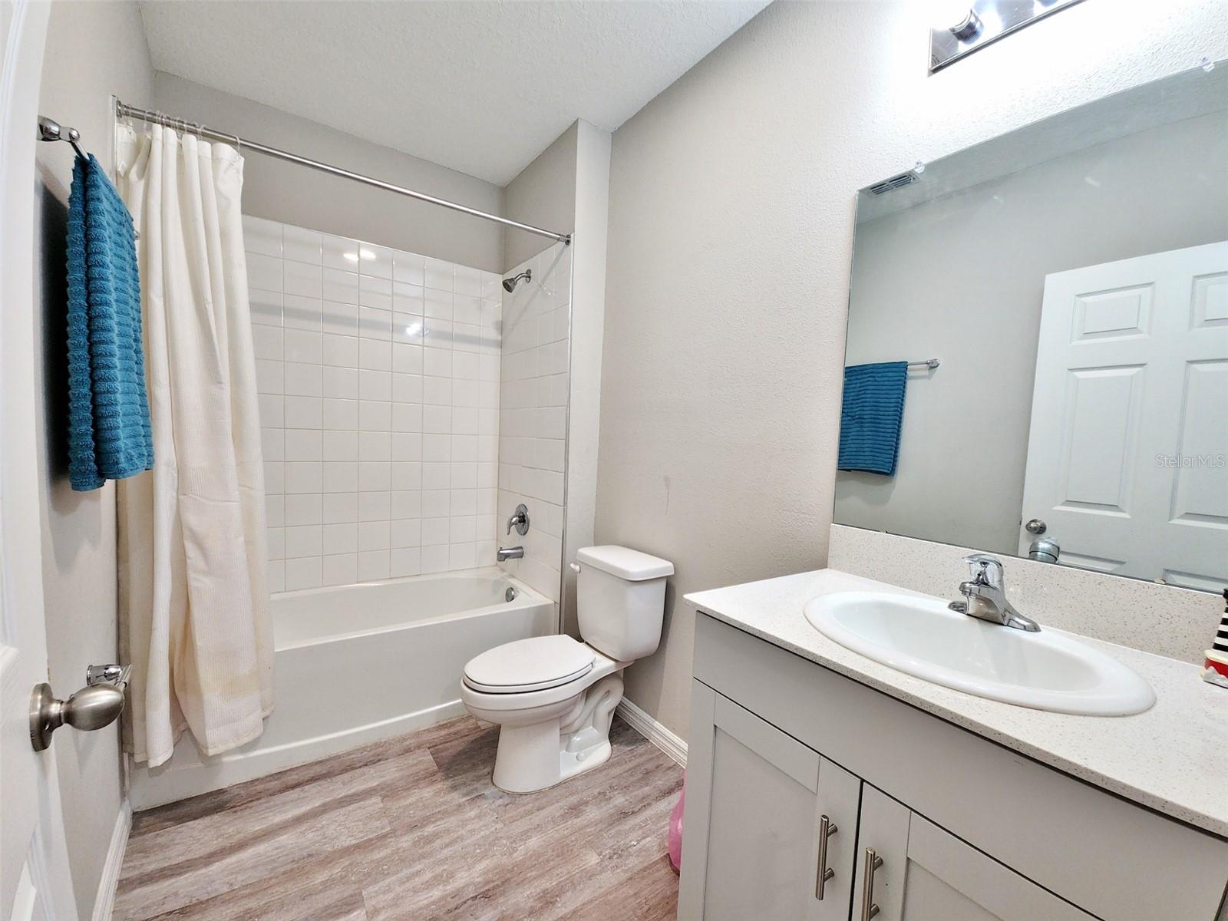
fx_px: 461
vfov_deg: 89.9
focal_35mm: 13
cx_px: 614
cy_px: 460
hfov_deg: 106.2
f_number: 2.2
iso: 160
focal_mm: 2.2
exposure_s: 1/60
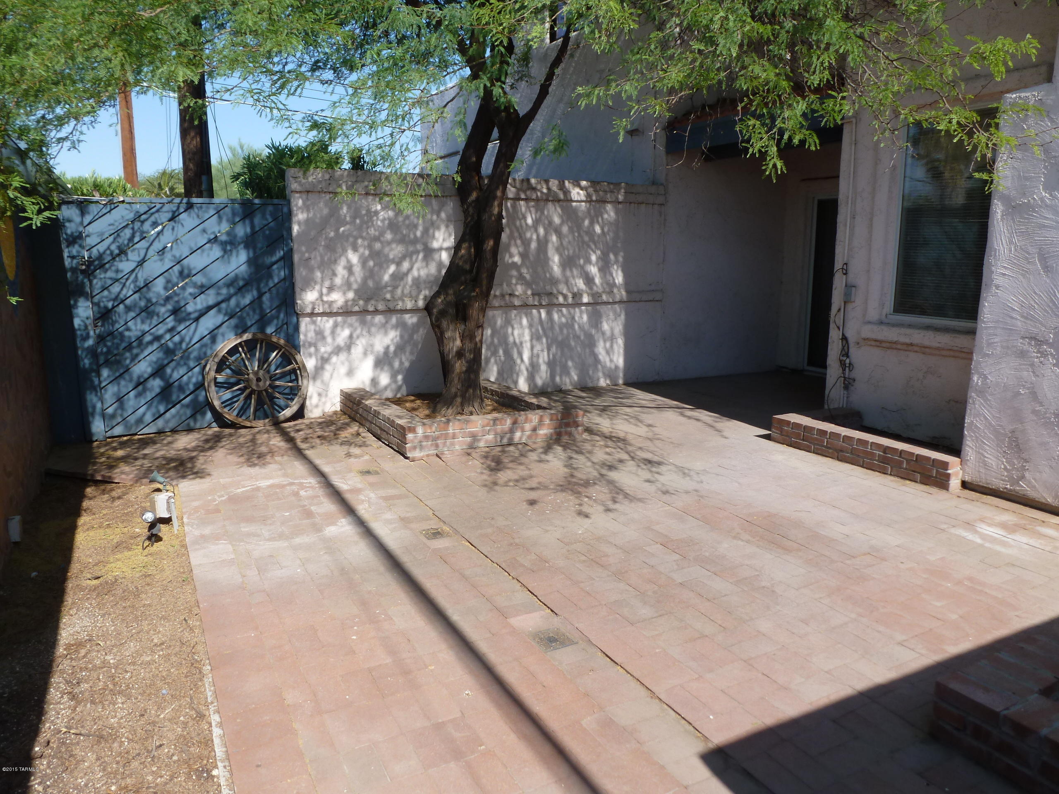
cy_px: 397
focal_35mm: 24
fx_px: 734
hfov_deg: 71.6
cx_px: 530
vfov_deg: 56.8
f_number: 4
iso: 100
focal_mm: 4.3
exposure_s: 1/400
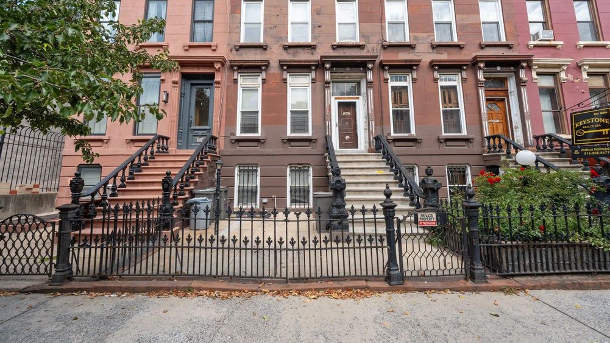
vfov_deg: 70.1
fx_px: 243
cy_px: 145
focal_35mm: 15
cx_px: 302
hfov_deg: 103.0
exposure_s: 1/200
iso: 250
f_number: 9
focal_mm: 14
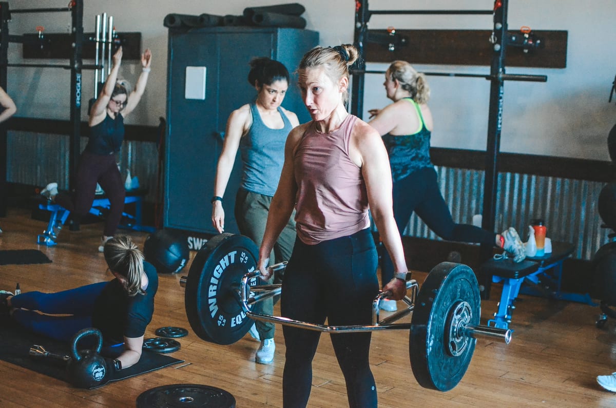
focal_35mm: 52
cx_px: 308
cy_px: 204
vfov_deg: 25.6
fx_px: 897
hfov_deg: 37.9
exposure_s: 1/1600
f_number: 1.8
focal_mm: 35
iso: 6400
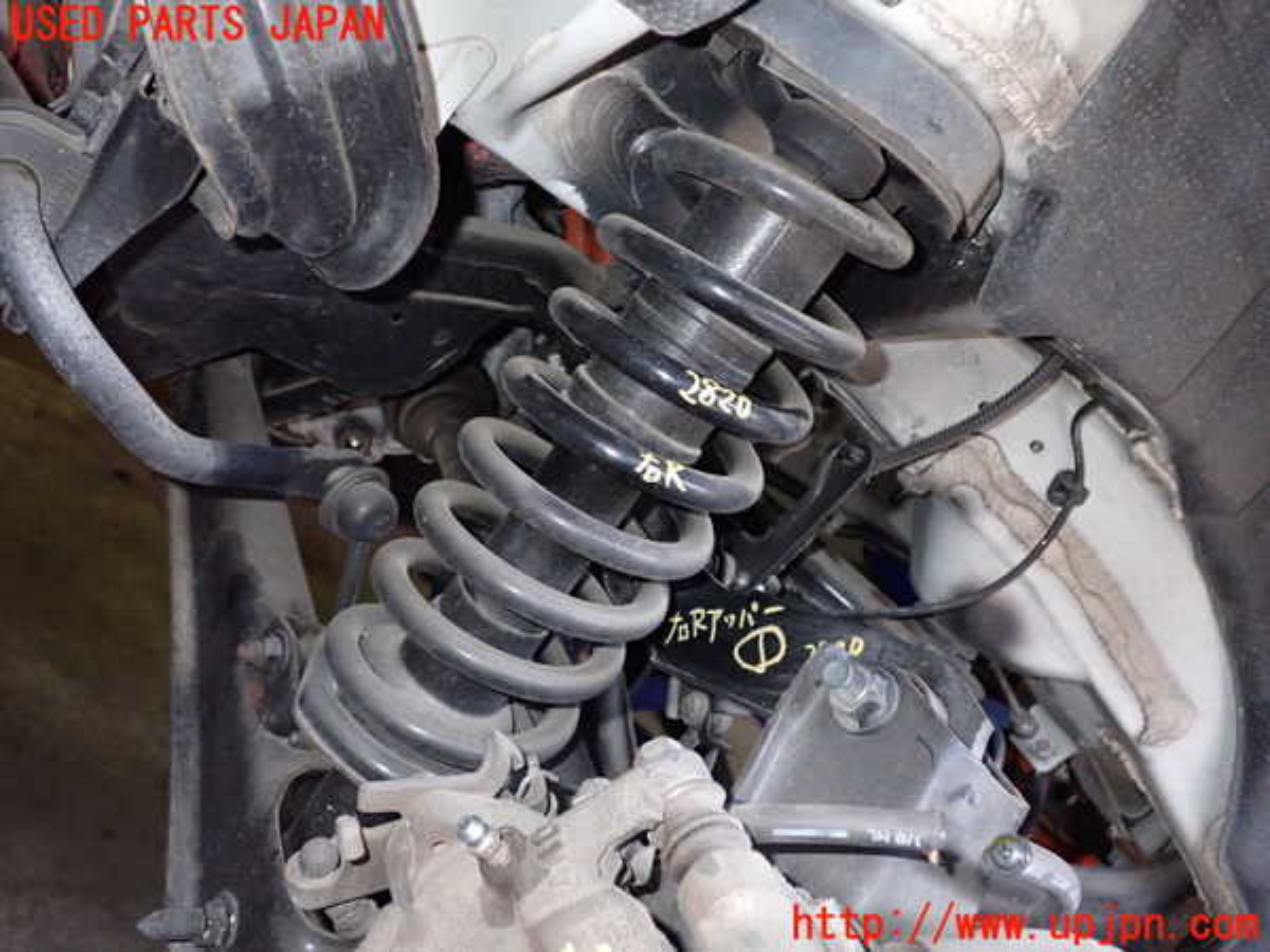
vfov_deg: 46.8
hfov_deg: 60.0
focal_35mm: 30
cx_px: 635
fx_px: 1101
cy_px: 476
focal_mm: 5.4
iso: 640
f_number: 6.3
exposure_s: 1/30
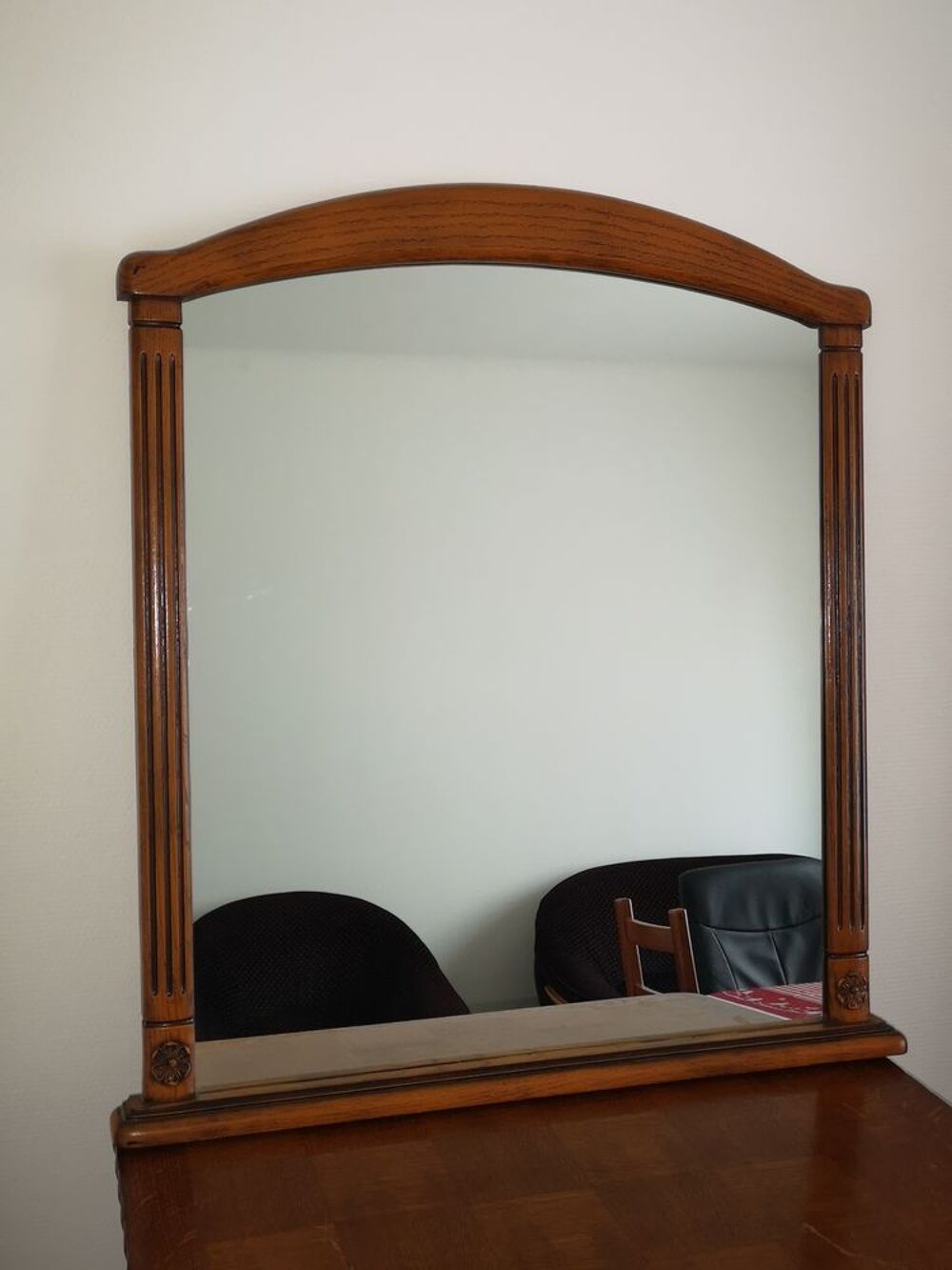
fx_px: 1430
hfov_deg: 36.8
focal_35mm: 39
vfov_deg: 47.9
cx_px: 476
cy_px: 635
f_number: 1.8
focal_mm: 3.95
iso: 200
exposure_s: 1/40
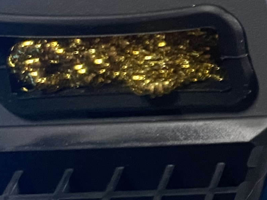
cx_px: 601
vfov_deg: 11.1
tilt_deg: -37.2
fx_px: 1026
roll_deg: +4.1
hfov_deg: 12.3
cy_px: 73
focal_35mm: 133
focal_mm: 4.25
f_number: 1.8
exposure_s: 1/50
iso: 200
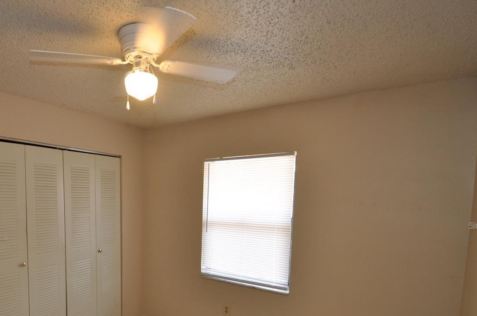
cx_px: 160
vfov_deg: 55.1
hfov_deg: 76.2
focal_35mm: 22
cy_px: 225
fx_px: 291
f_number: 4.5
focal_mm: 10
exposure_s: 1/80
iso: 400
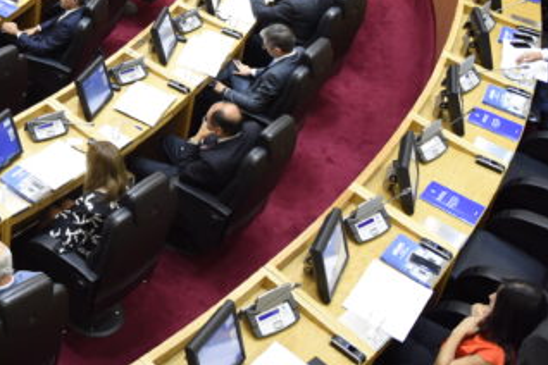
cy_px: -6
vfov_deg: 22.4
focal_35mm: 58
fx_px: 883
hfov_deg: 30.8
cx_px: -55
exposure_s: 1/160
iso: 1600
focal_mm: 24
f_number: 2.8
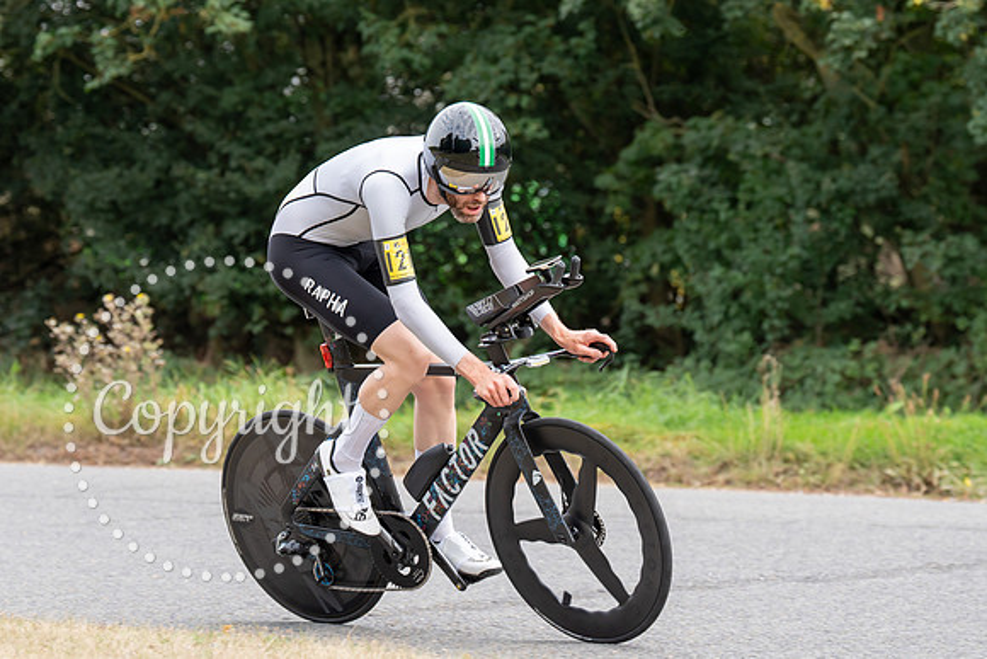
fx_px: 3859
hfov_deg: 14.6
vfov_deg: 9.7
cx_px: 443
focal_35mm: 141
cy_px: 241
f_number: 4
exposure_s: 1/1000
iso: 640
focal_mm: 111
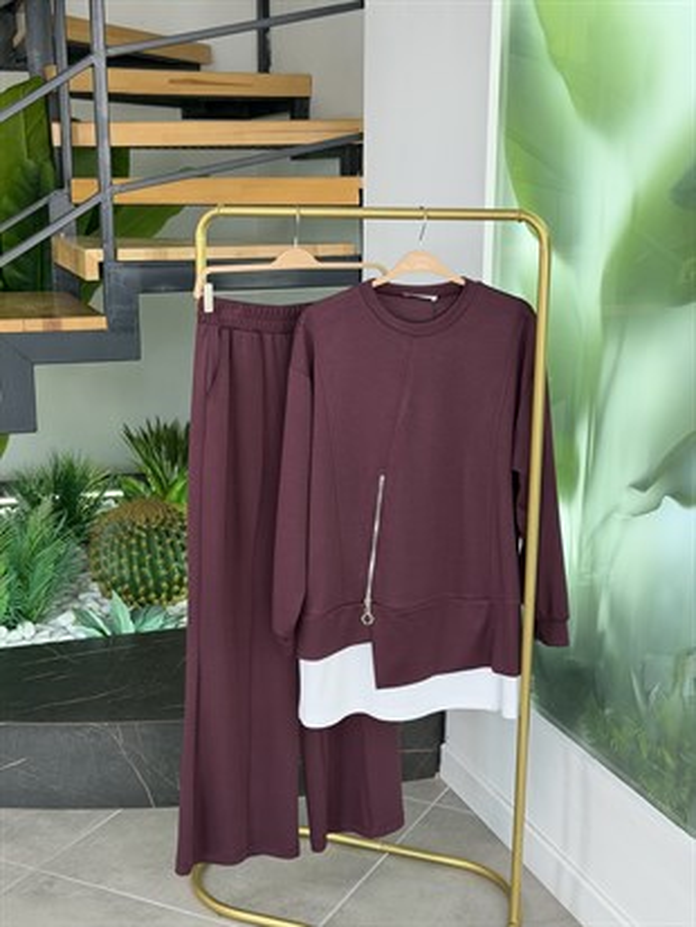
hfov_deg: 30.3
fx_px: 1286
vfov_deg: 39.6
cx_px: 348
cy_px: 464
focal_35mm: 48
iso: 50
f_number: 1.78
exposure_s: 1/121
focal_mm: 6.76
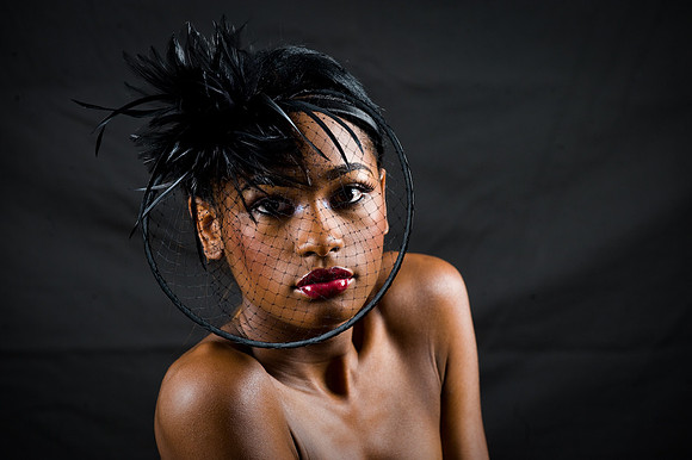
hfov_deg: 12.8
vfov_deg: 8.6
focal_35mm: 160
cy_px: 230
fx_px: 3074
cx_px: 346
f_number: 5.6
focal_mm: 160
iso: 320
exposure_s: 1/125
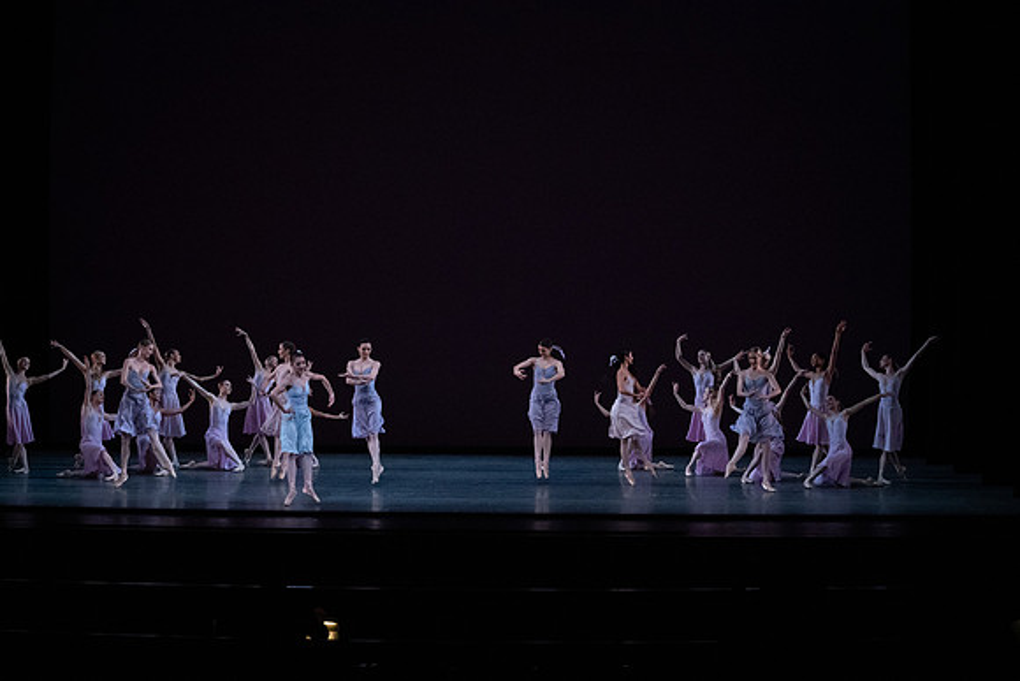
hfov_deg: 28.8
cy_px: 340
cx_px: 510
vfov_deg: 19.5
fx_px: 1984
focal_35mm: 70
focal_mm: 70
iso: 12800
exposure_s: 1/400
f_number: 13
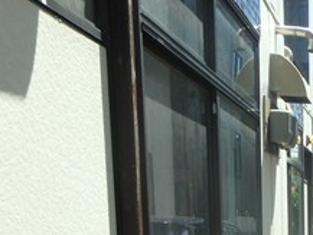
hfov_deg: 26.0
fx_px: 561
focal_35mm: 62
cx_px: 421
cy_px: 313
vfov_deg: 21.3
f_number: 3.5
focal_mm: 3.7
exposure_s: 1/500
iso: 125
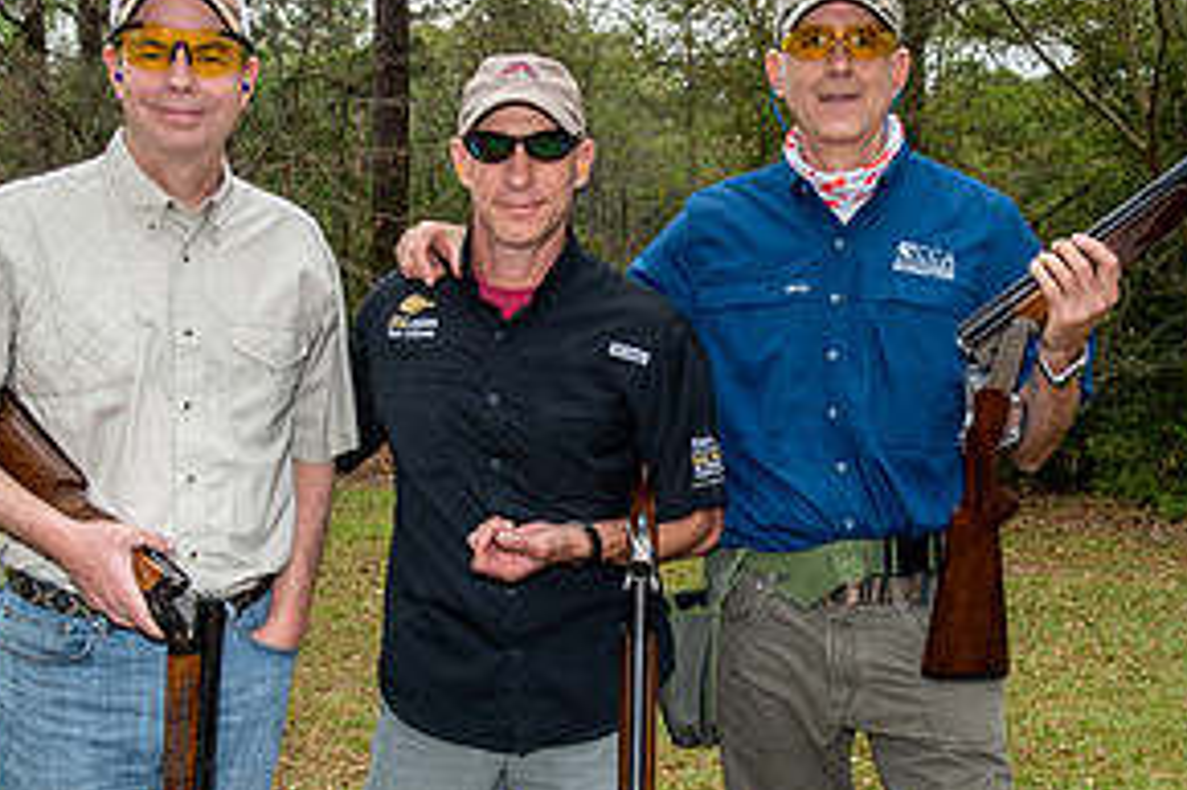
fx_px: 1648
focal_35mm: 50
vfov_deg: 26.7
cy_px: 561
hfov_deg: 39.6
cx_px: 667
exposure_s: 1/60
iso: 125
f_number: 8
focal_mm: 25
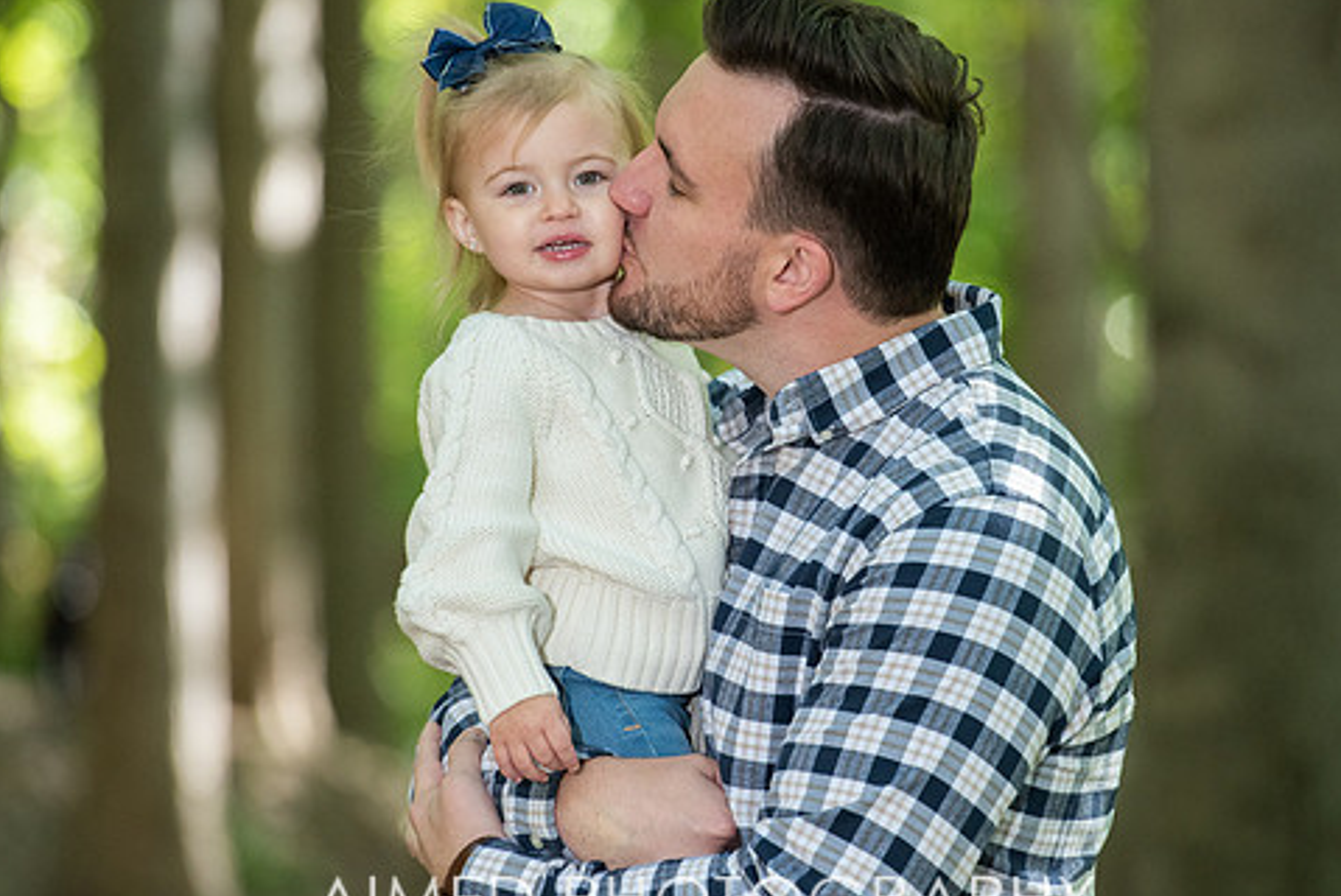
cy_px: 415
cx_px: 854
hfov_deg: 6.8
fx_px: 11256
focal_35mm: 302
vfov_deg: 4.6
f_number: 4.5
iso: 800
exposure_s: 1/250
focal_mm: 200
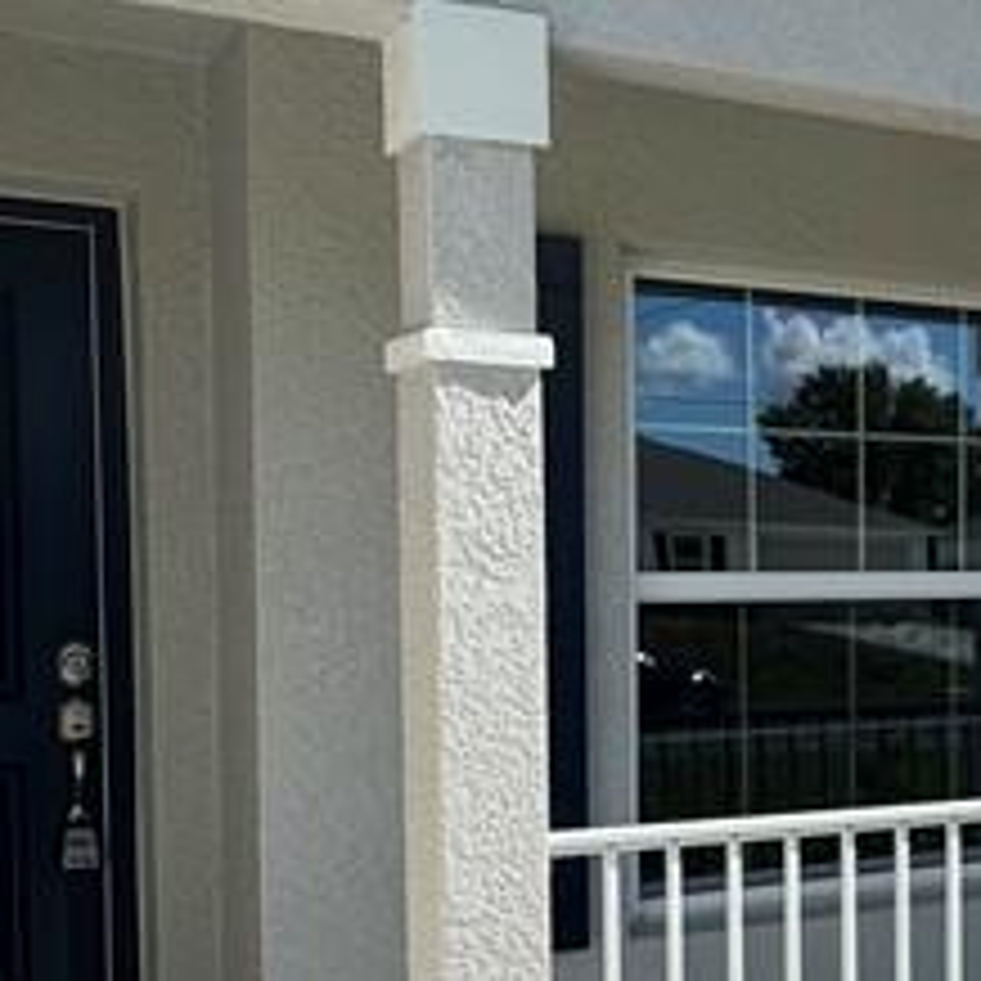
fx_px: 1860
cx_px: 1040
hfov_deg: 27.4
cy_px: 644
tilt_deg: -1.7
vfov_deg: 29.4
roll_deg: -0.5
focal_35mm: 58
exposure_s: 1/1637
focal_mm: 2.22
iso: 50
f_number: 2.2
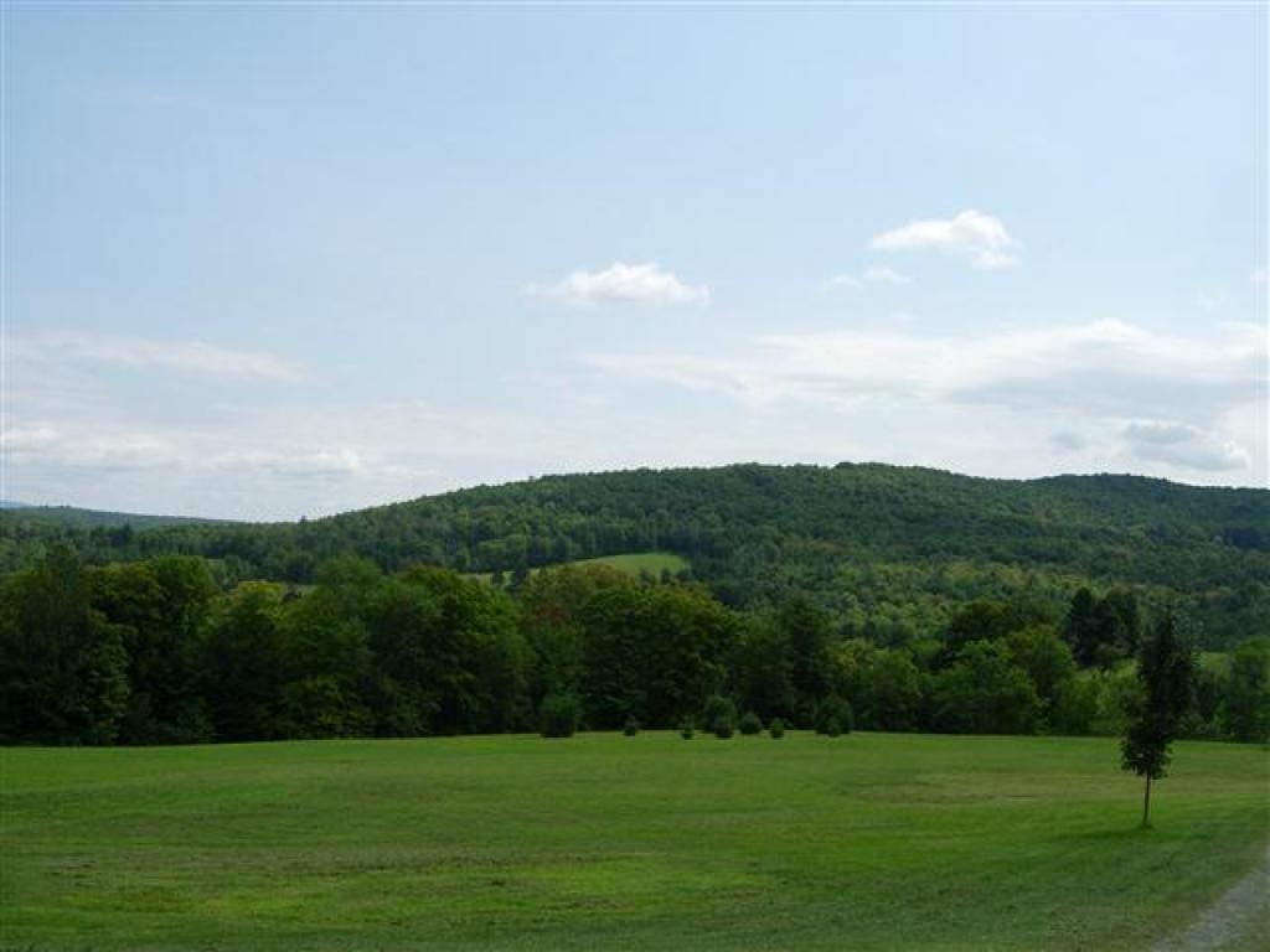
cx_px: 635
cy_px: 476
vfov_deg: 37.7
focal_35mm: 38
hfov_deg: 49.0
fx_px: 1394
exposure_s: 1/861
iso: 79
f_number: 4.8
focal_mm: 7.8
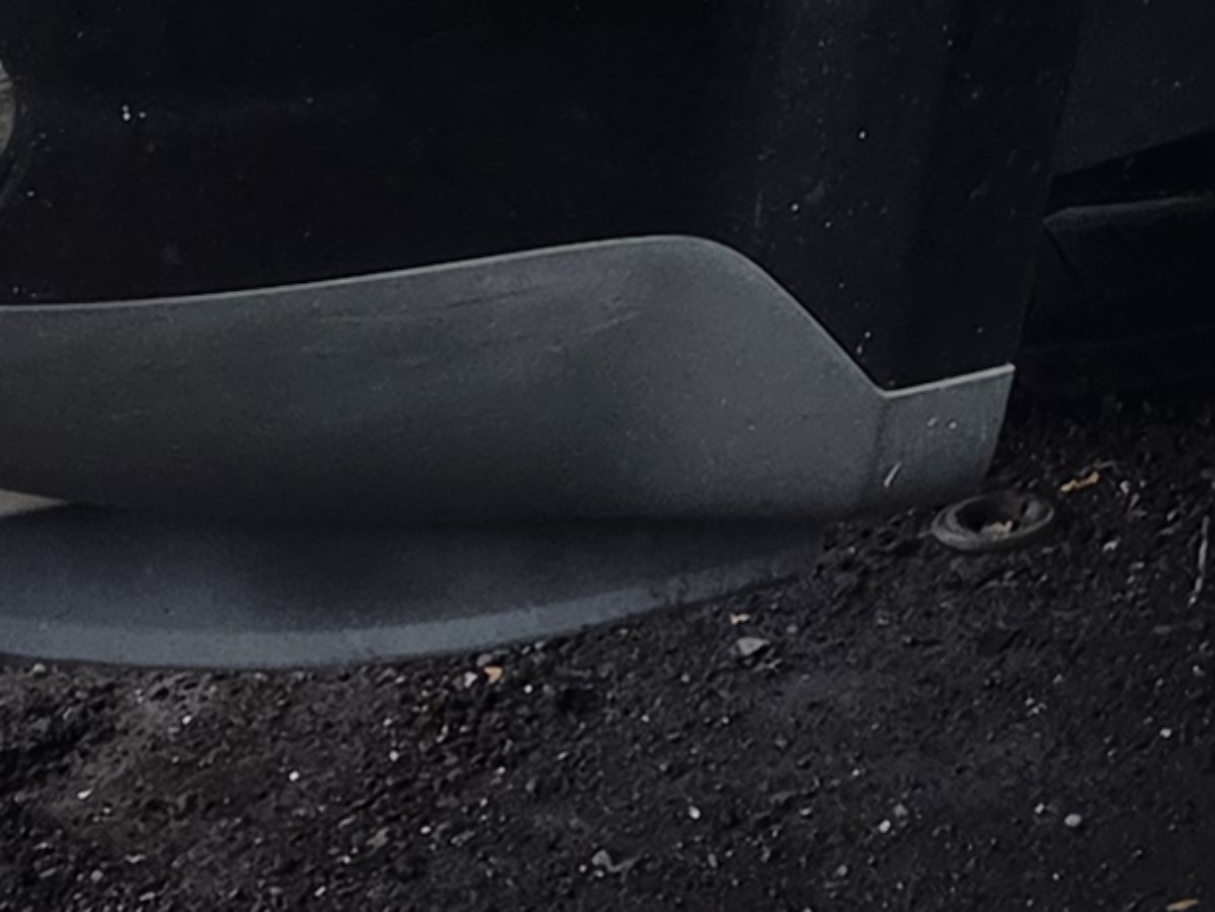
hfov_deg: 12.3
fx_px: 5266
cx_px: 1998
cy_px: -882
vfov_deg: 9.3
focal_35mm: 150
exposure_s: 1/599
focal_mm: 5.4
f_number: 1.8
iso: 80
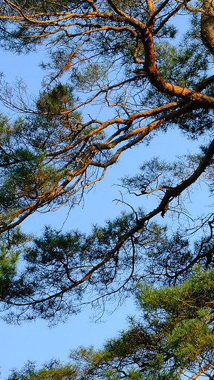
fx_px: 1734
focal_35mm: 172
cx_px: 306
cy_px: 148
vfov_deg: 12.5
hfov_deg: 7.0
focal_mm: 55
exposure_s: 1/27
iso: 200
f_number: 18
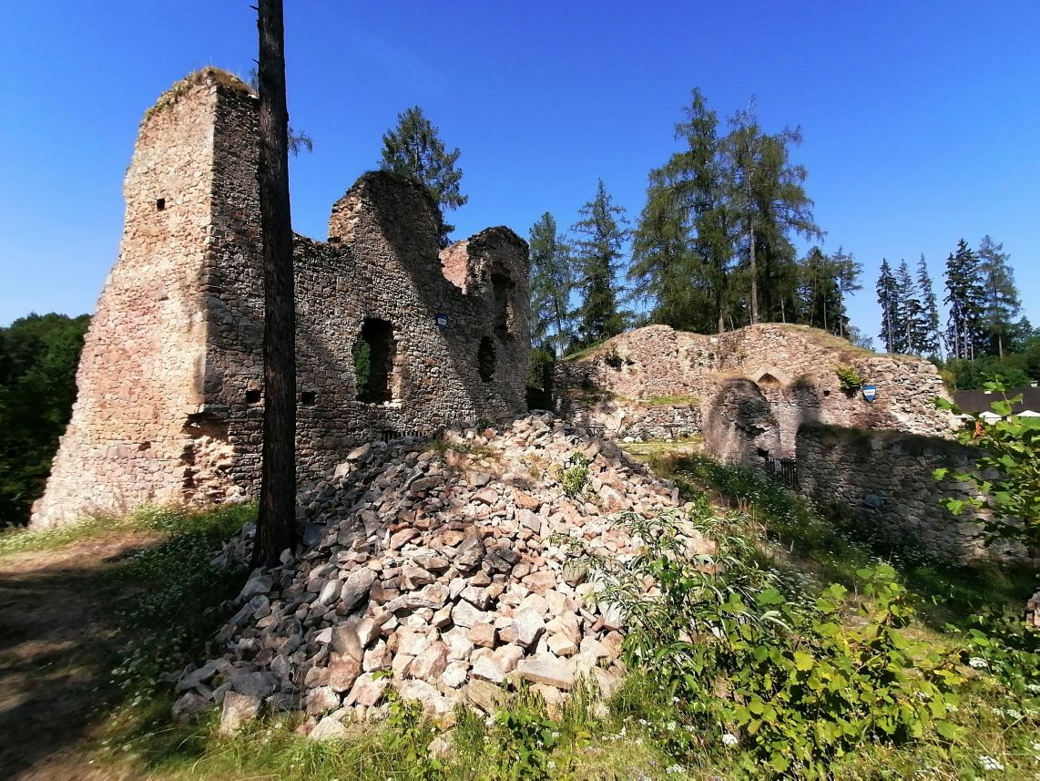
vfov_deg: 74.8
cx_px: 520
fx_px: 511
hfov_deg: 91.0
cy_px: 390
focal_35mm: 17
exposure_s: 1/894
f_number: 2.4
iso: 50
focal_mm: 2.7
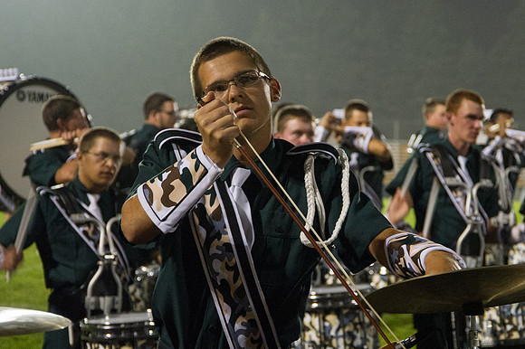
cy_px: 241
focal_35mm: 114
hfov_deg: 17.9
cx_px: 325
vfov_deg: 12.0
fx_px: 1662
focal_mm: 78
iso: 9000
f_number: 5.3
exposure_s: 1/160
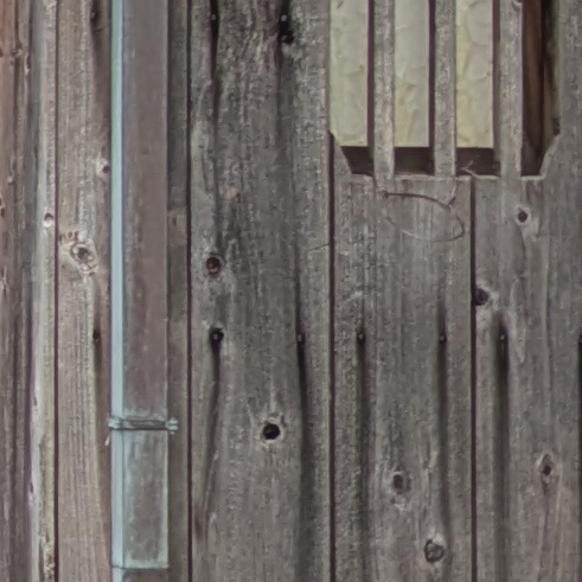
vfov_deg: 8.4
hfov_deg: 8.1
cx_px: -477
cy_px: 161
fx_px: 3957
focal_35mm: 208
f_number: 1.89
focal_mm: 5.43
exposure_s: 1/126
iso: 49
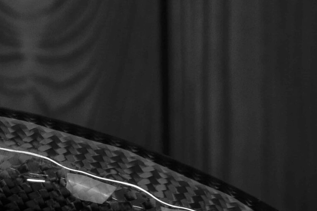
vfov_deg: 7.7
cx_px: -142
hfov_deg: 11.2
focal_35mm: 178
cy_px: 205
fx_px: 1565
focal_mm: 35
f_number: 6.3
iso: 500
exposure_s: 1/125
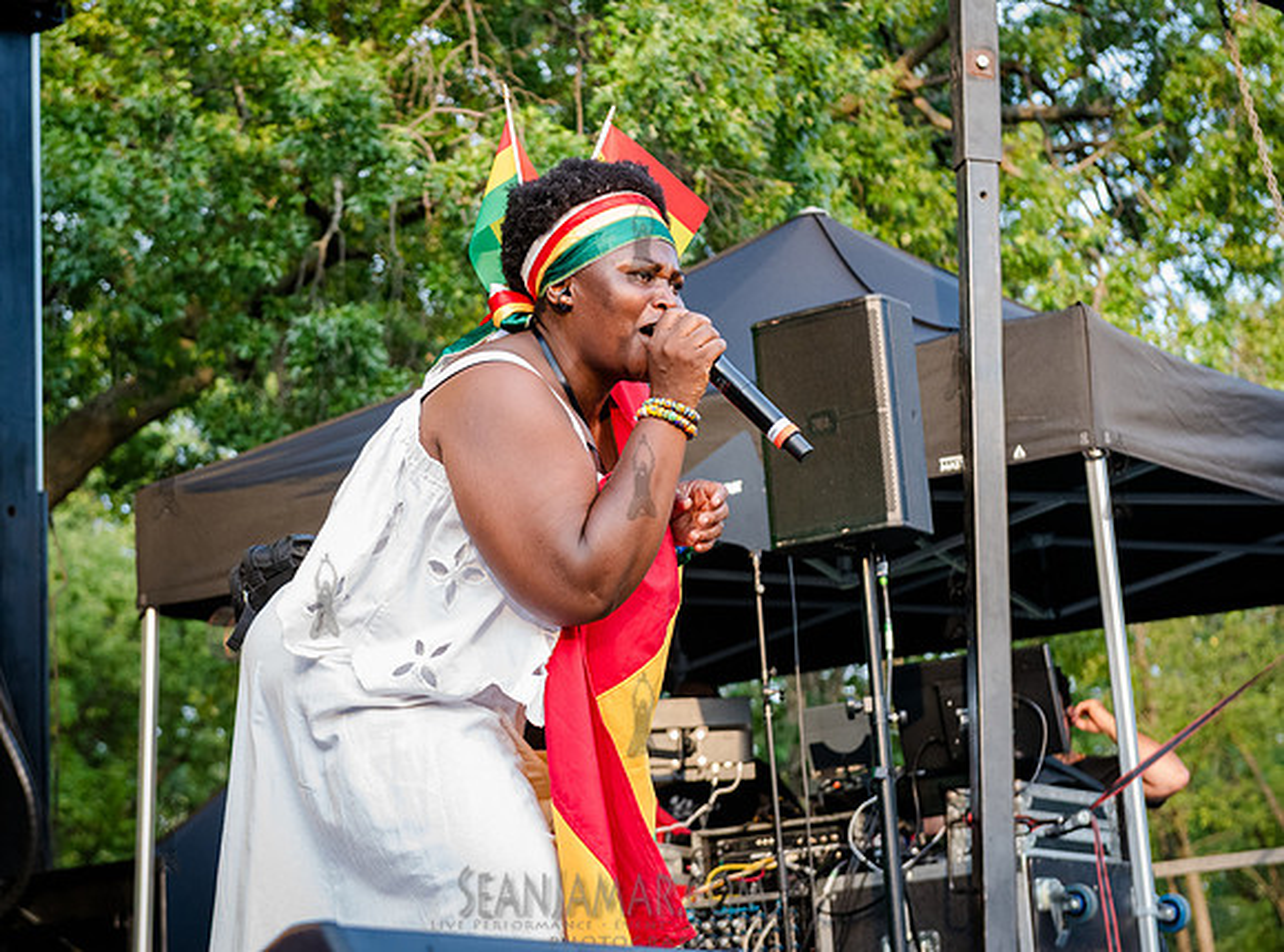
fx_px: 3146
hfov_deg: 23.0
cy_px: 429
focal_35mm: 85
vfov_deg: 17.2
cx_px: 501
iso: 2000
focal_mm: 70
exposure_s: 1/400
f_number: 4.5
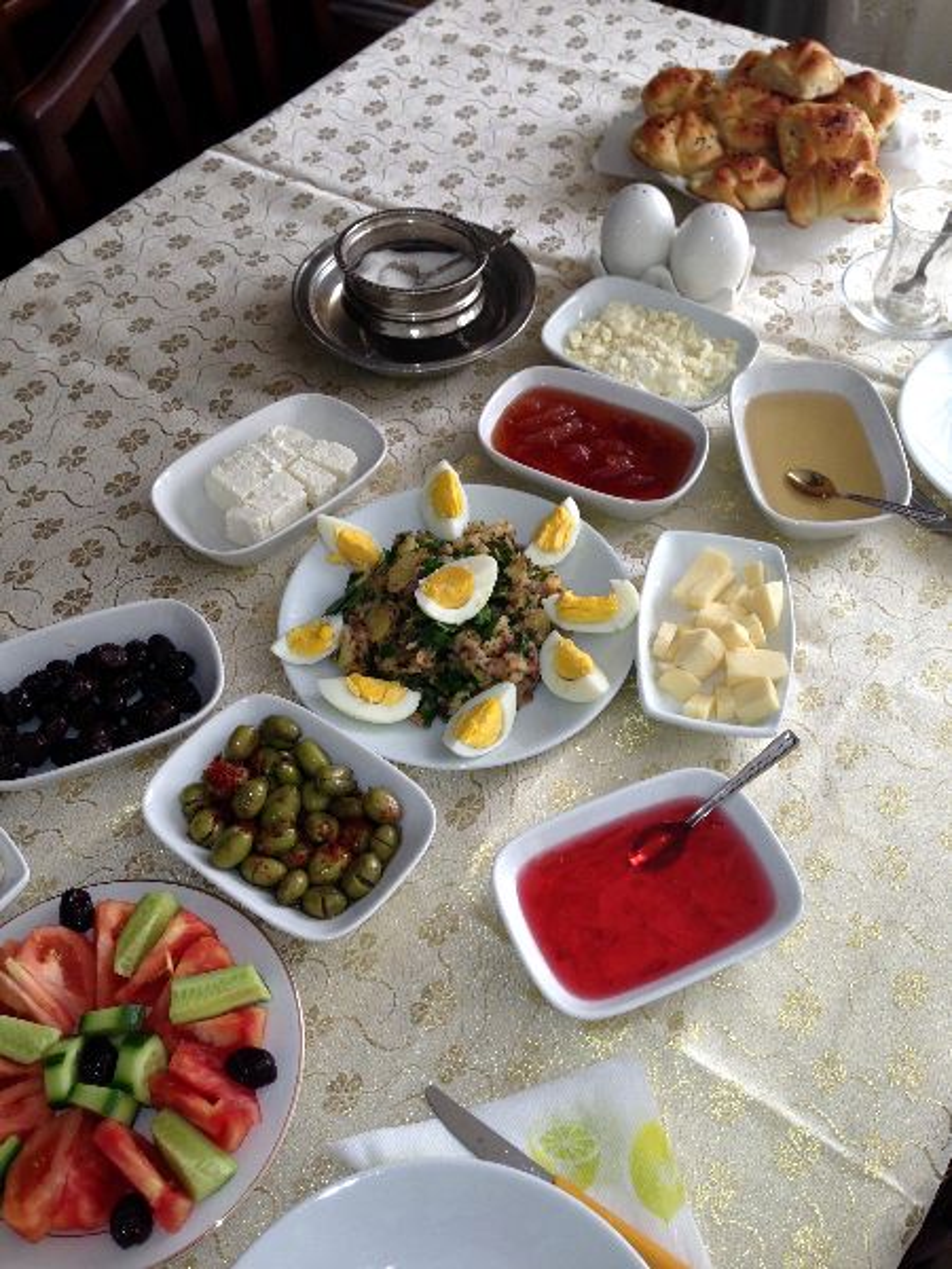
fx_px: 1210
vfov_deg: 55.4
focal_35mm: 33
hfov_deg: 42.9
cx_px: 476
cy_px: 634
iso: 50
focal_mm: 4.13
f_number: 2.4
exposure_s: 1/60
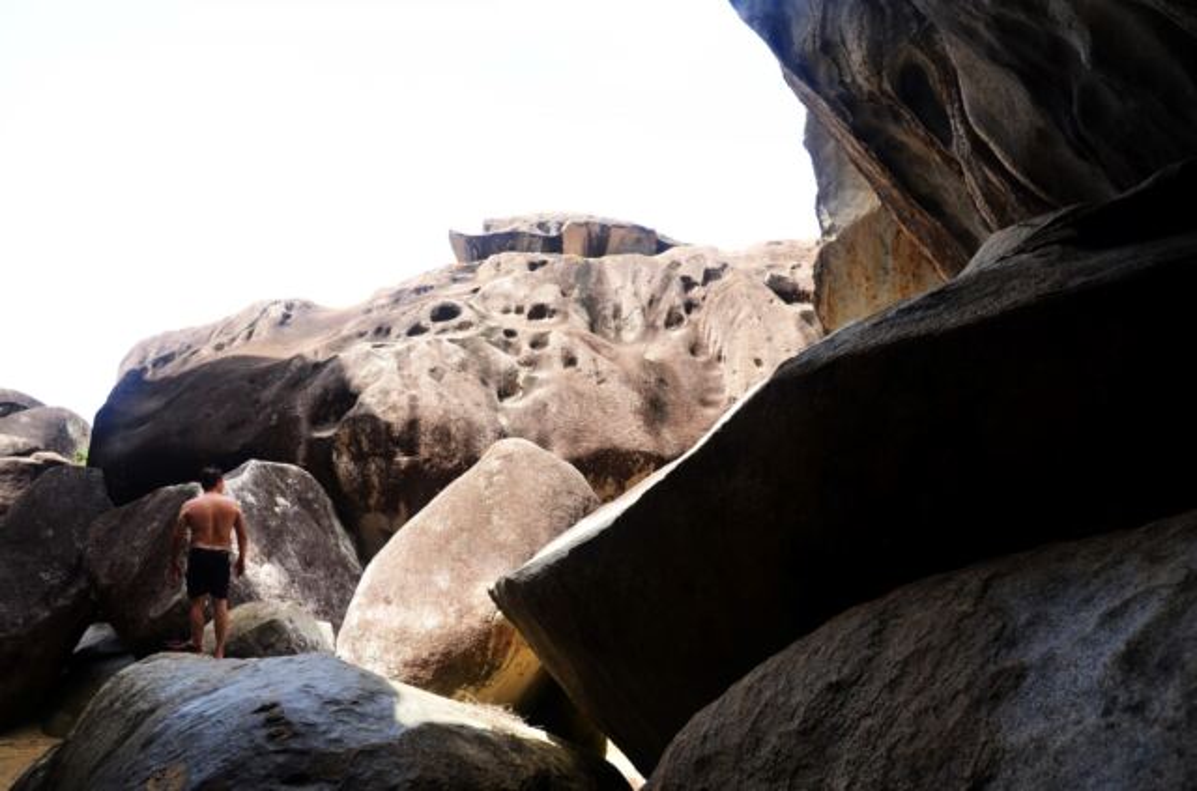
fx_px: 895
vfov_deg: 47.7
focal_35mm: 27
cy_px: 396
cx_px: 598
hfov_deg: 67.5
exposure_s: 1/250
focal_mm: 18
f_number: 6.3
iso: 200
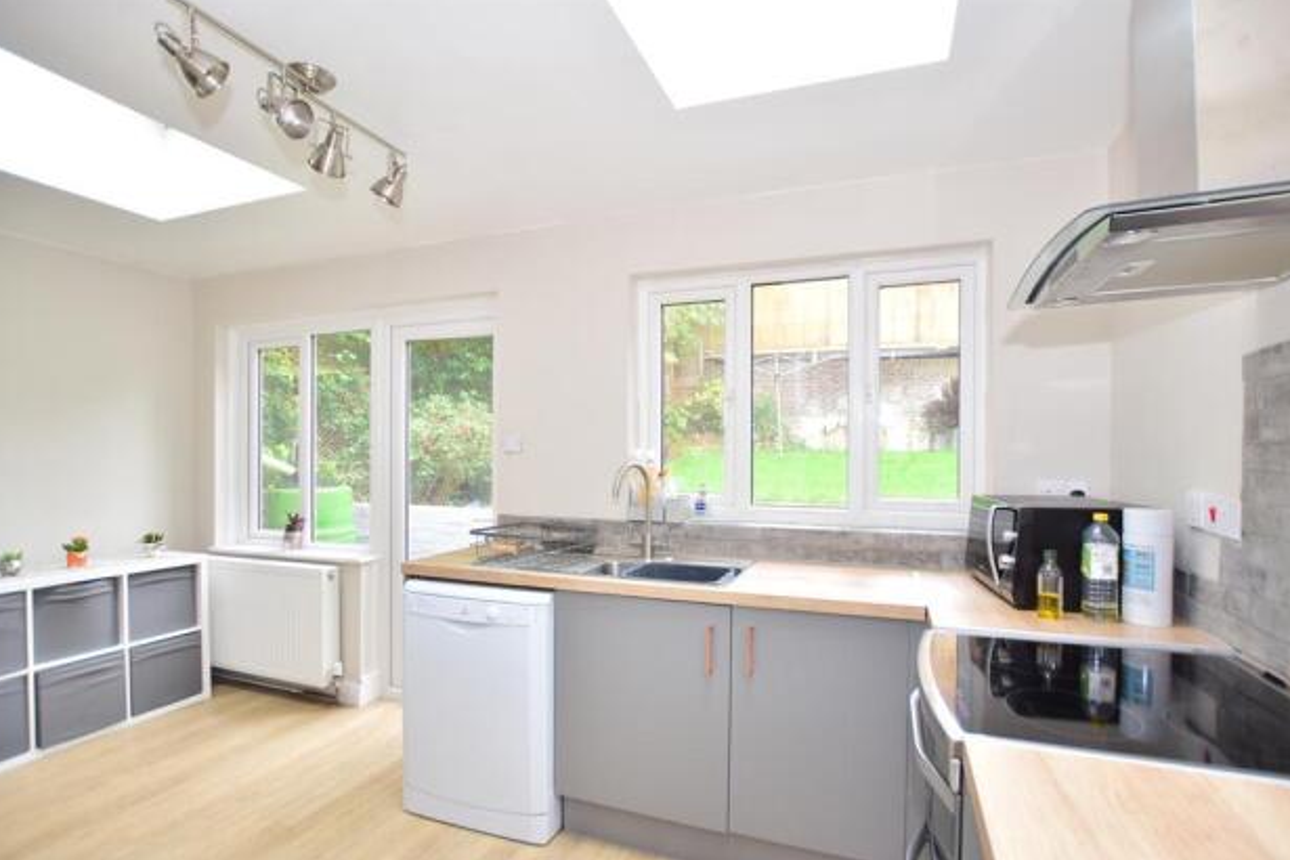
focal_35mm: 16
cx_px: 654
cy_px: 448
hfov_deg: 96.7
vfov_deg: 73.7
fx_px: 573
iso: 500
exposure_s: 1/60
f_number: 3.5
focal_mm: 10
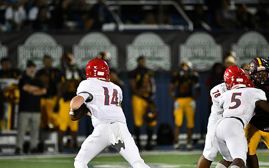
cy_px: 78
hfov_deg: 5.0
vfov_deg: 3.1
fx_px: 3108
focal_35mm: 424
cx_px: 142
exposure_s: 1/1000
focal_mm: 300
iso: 3200
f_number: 2.8
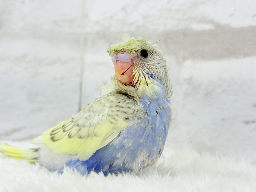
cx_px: 128
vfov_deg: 28.0
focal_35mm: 52
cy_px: 96
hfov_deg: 36.8
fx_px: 385
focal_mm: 5.96
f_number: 1.6
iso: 64
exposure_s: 1/100
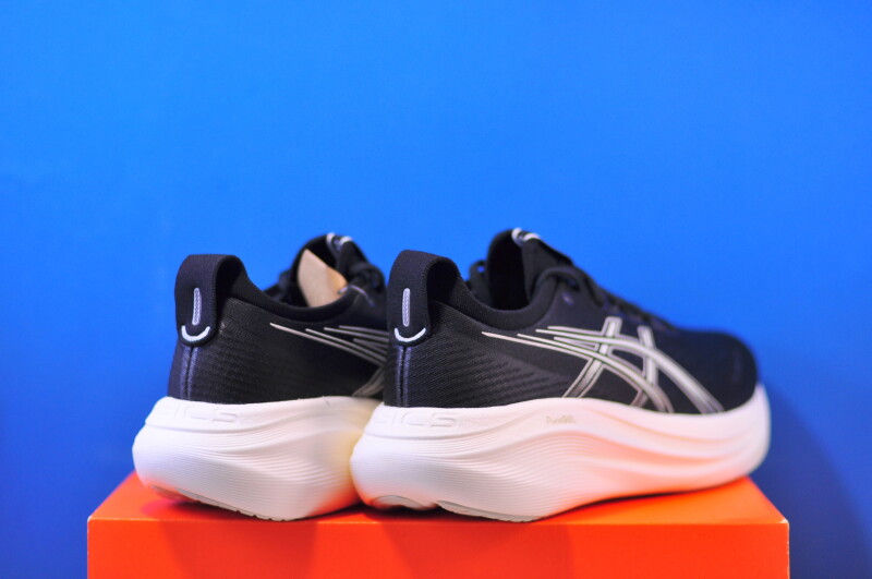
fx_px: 1814
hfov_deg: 27.0
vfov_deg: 18.1
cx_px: 436
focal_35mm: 75
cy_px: 290
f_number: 2
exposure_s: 1/320
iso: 250
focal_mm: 50
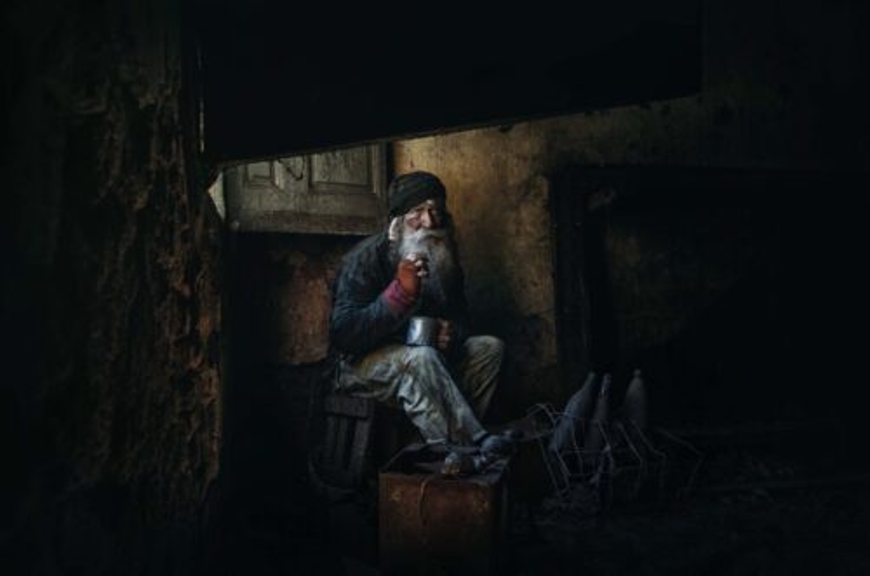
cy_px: 288
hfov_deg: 62.0
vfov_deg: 43.4
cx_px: 435
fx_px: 723
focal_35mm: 30
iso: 400
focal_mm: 20
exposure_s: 1/40
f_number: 8
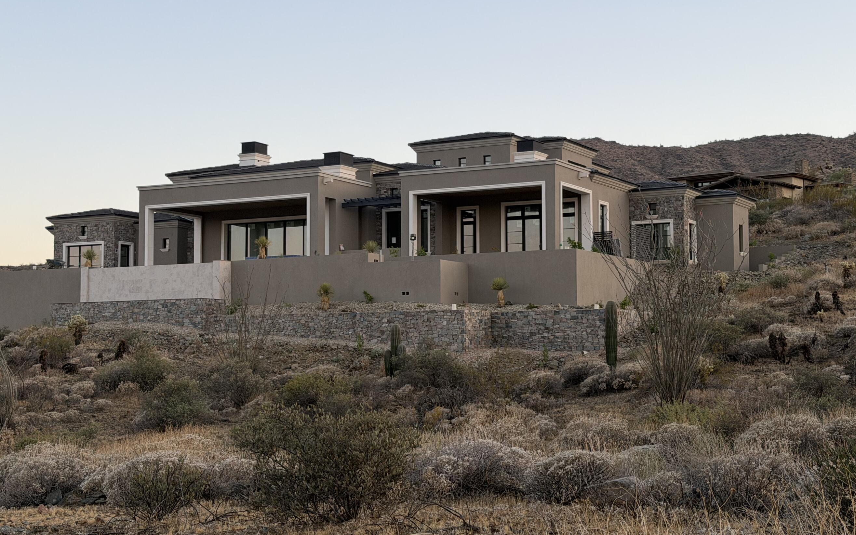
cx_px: 405
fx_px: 1353
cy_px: 269
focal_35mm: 58
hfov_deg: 35.1
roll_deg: +0.0
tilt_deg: +4.8
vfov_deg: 22.4
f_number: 1.78
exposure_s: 1/394
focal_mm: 6.76
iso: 64
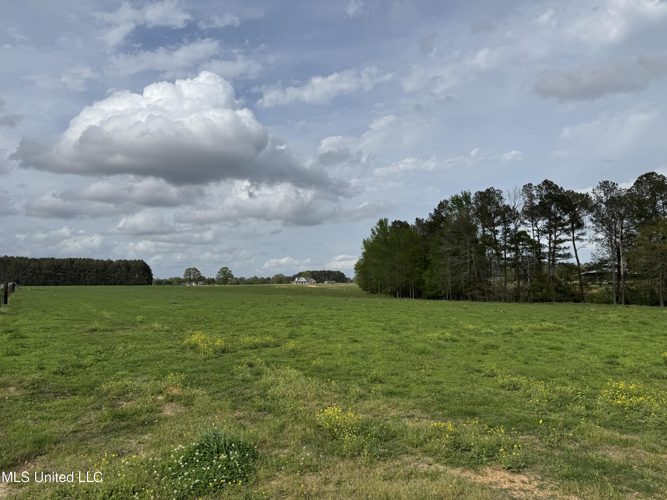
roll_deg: +0.3
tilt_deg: +4.0
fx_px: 462
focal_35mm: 24
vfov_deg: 56.8
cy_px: 250
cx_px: 334
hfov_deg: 71.6
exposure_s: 1/7092
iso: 80
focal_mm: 6.76
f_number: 1.78
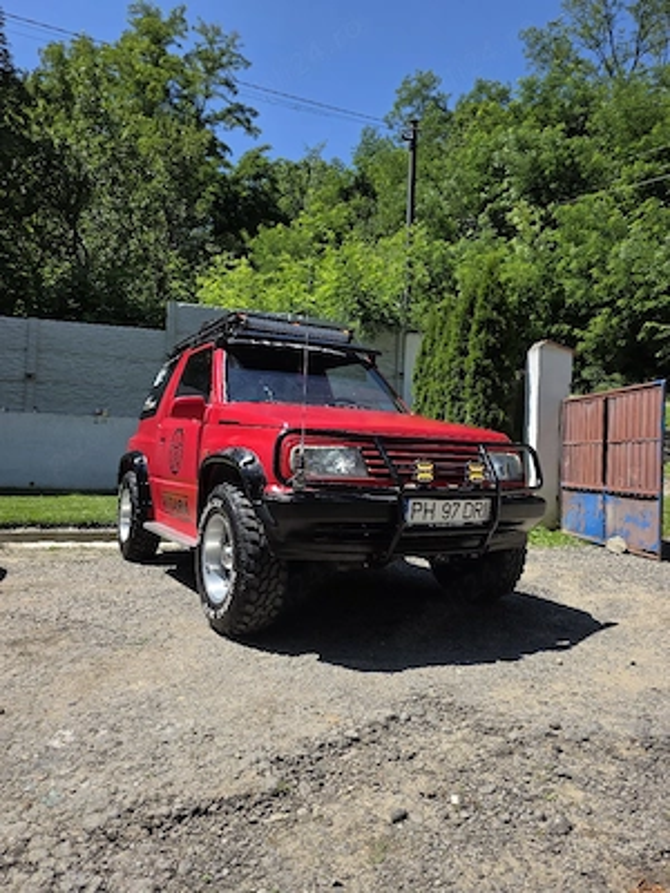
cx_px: 335
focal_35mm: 23
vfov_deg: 73.9
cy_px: 446
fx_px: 594
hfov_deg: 58.9
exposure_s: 1/5000
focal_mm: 6.3
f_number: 1.7
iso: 80
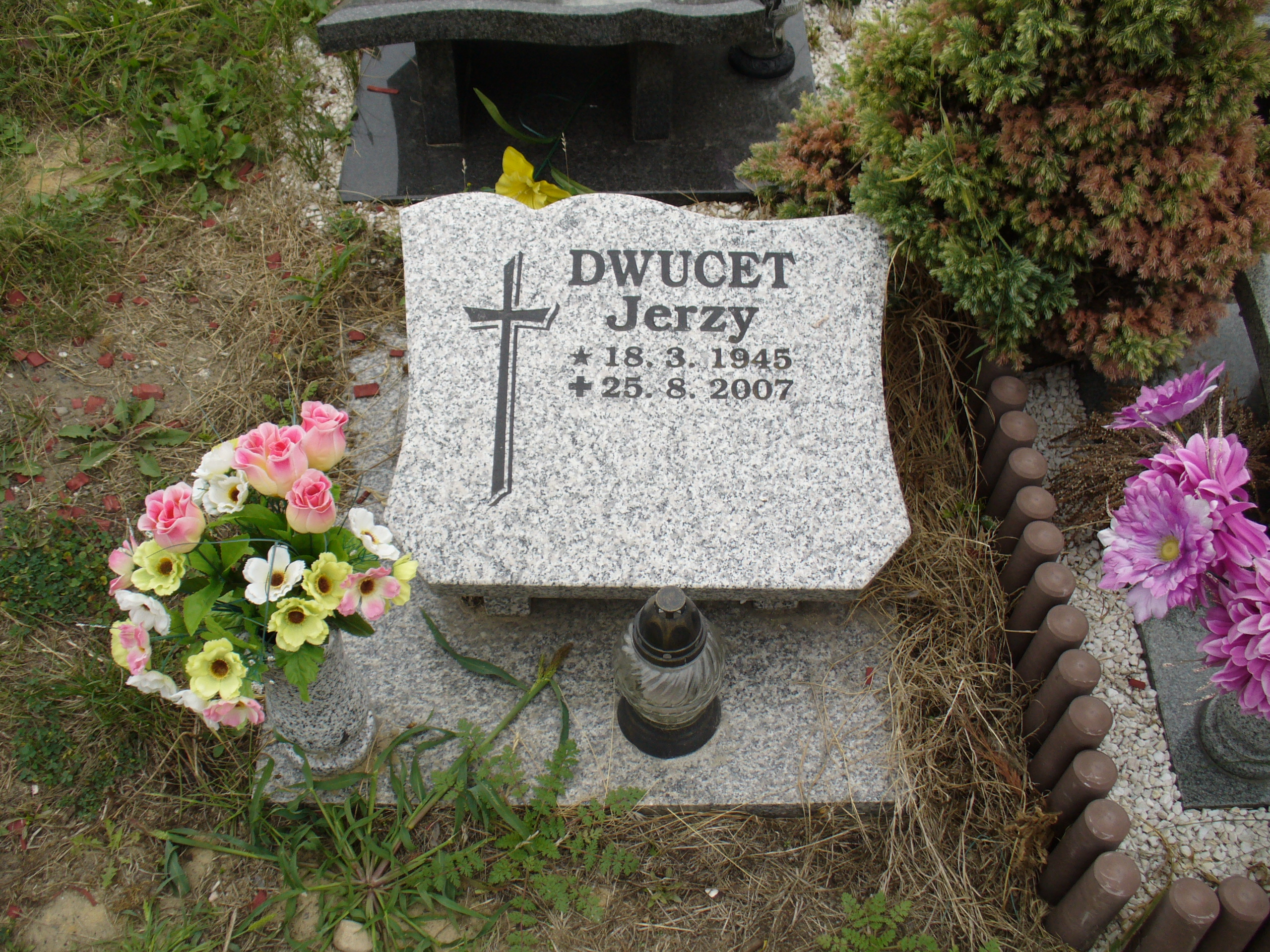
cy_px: 476
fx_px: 1357
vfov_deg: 38.7
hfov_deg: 50.1
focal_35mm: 37
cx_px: 635
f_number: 2.8
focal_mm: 6.1
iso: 80
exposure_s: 1/320
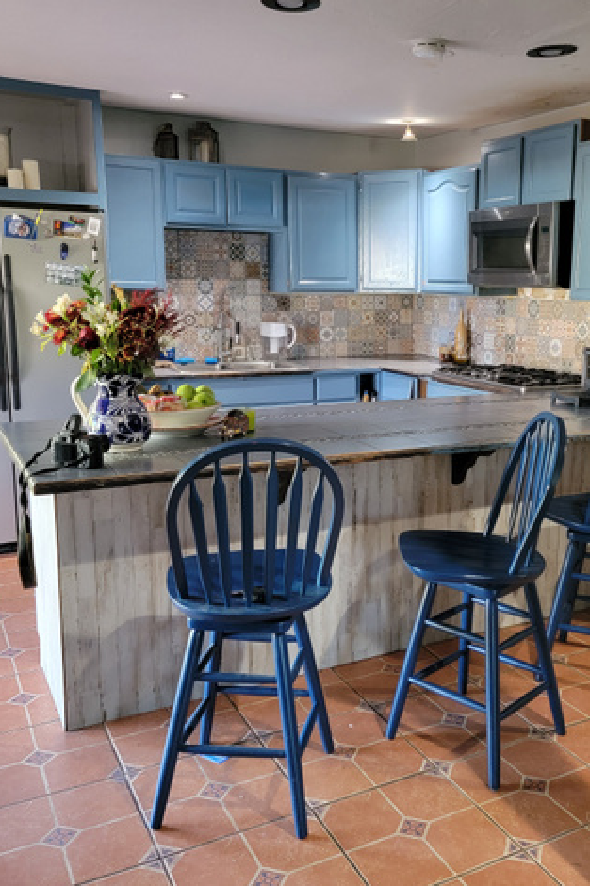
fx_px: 836
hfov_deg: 38.6
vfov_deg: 55.8
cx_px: 368
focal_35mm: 34
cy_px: 437
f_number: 1.8
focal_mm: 6.7
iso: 500
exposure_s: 1/39
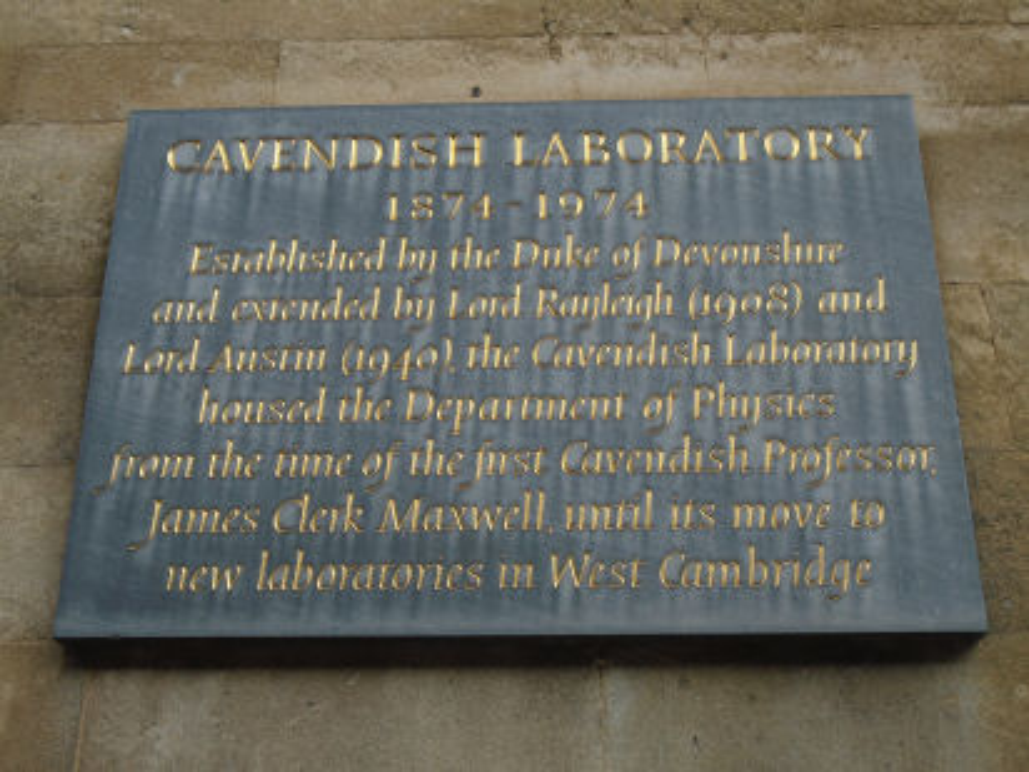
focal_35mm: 49
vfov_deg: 29.7
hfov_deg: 38.9
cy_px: 386
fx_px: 1457
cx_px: 514
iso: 100
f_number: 4.5
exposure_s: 1/125
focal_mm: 8.7
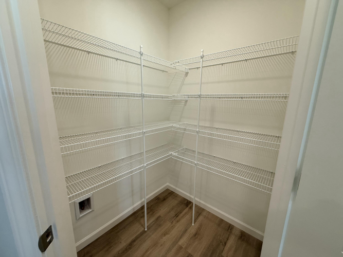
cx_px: 172
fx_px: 139
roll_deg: -0.1
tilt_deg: -12.7
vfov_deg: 85.7
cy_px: 128
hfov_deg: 102.1
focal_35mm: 14
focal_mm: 2.22
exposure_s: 1/120
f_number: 2.2
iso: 160
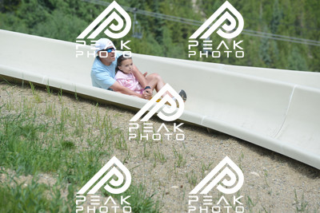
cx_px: 160
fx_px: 1734
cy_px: 106
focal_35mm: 195
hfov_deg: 10.5
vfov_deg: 7.0
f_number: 6.3
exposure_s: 1/640
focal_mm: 195
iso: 360
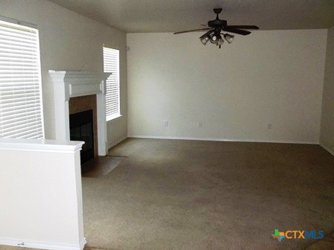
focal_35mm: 33
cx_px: 167
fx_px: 318
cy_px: 125
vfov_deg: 42.9
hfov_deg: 55.4
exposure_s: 1/30
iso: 400
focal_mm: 5.9
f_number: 3.3
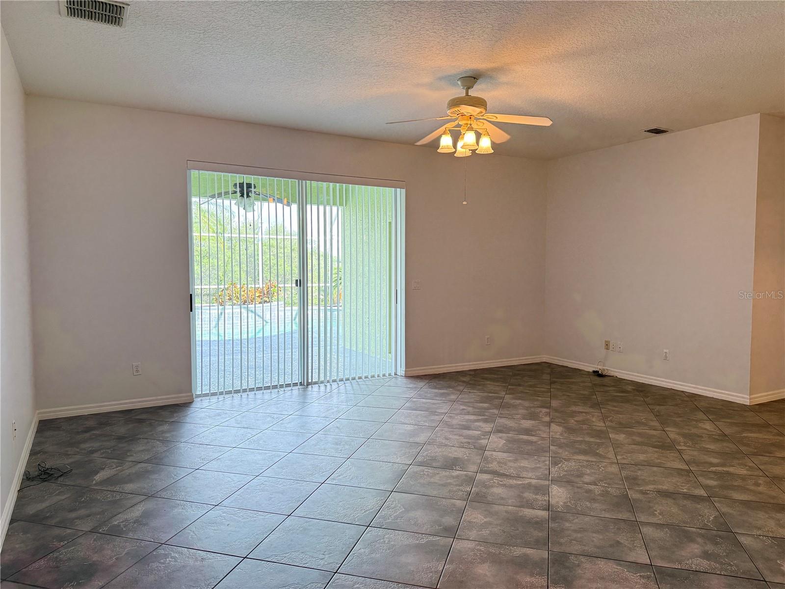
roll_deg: -0.5
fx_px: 544
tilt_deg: -2.4
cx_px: 392
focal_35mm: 24
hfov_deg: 71.6
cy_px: 294
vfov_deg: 56.8
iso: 320
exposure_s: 1/120
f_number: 1.78
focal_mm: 6.76
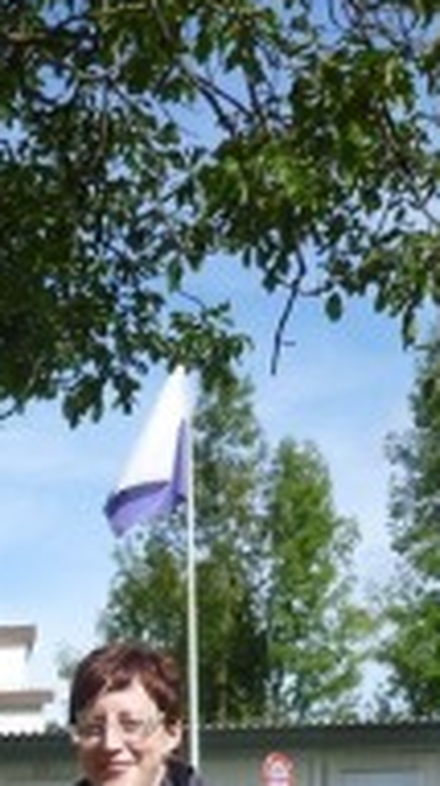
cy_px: 1181
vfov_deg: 19.4
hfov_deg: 11.6
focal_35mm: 96
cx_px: -350
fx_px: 1997
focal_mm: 4.9
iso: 100
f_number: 3.3
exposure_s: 1/640
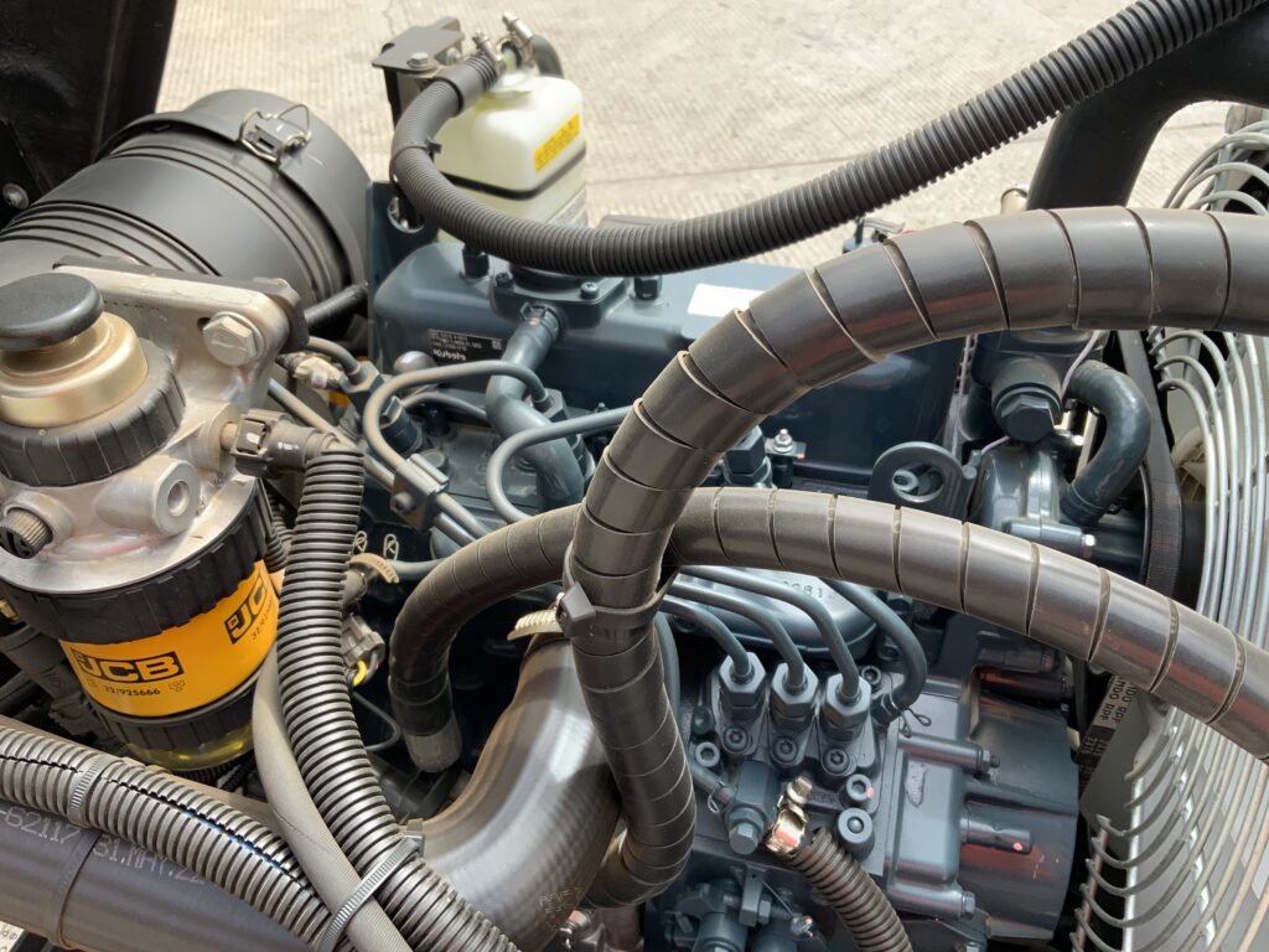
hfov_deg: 61.7
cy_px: 476
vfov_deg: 48.2
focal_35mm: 29
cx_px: 634
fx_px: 1063
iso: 16
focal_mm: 3
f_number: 1.8
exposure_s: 1/346
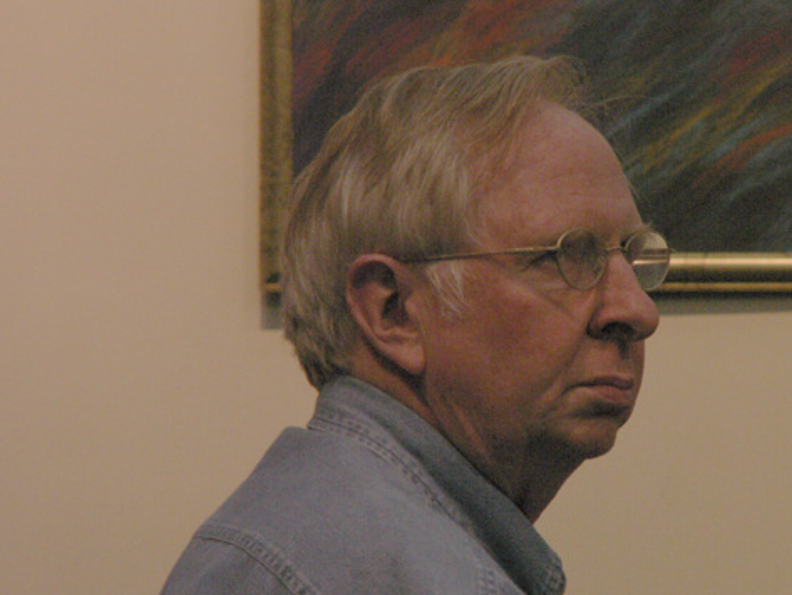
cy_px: 325
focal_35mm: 435
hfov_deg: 4.6
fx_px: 9955
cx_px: 474
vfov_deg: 3.4
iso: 160
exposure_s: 1/60
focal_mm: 56.79
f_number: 4.5
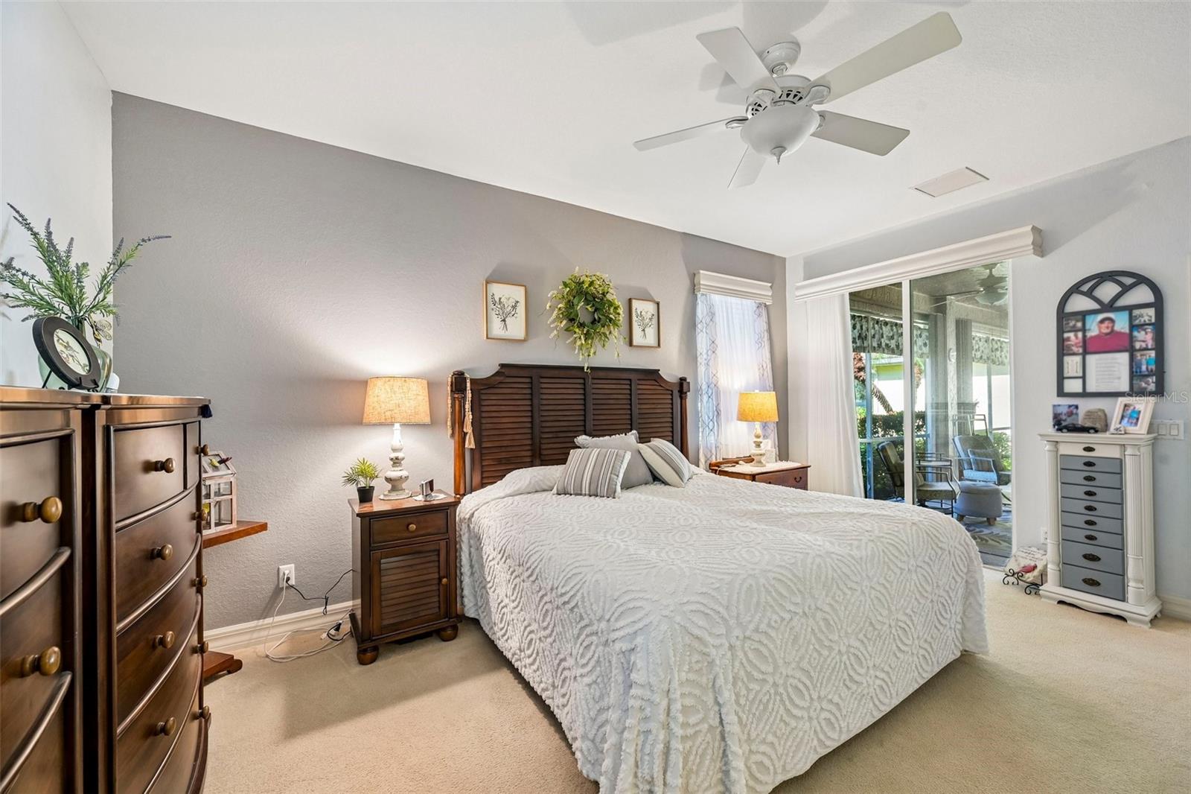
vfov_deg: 81.2
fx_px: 463
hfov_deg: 104.3
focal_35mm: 14
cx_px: 596
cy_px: 397
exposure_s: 1/10
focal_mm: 14
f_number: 8
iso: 400
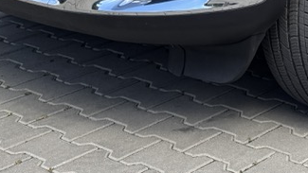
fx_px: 841
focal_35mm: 103
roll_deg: -1.0
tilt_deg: -0.7
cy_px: -222
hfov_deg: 19.8
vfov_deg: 10.4
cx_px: 344
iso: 80
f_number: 1.78
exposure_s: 1/966
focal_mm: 6.76
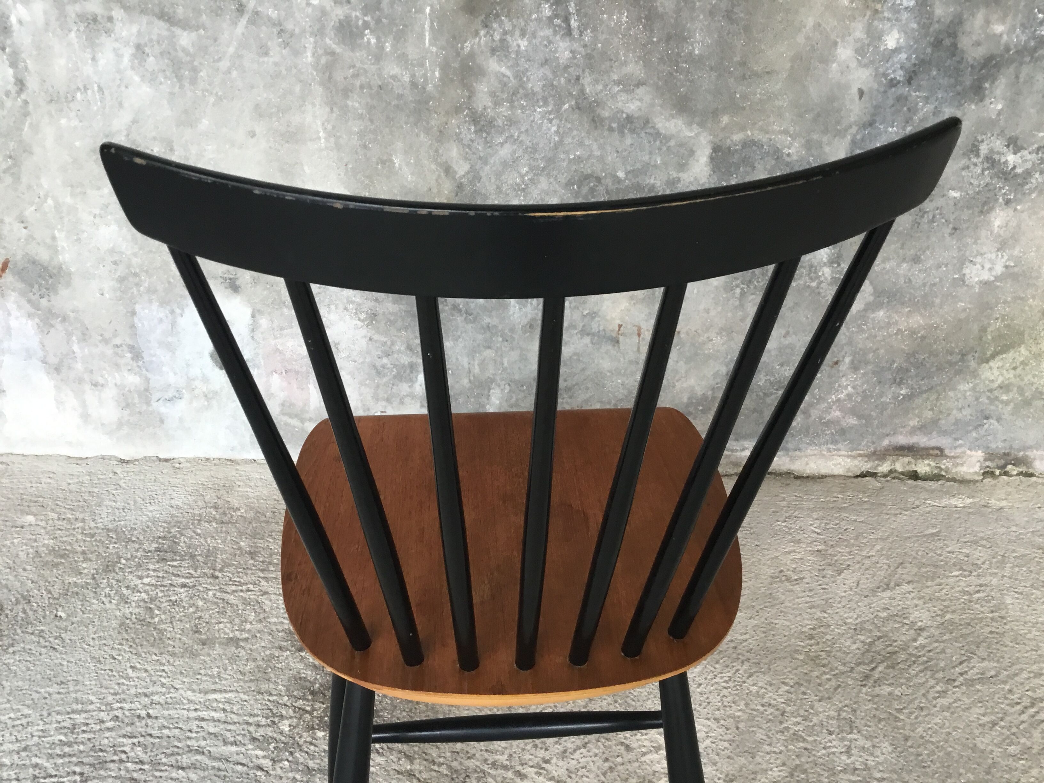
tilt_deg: -28.1
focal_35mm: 31
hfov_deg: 58.4
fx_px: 935
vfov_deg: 45.4
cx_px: 522
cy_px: 392
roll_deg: +0.5
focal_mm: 3.3
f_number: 2.4
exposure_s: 1/33
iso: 40
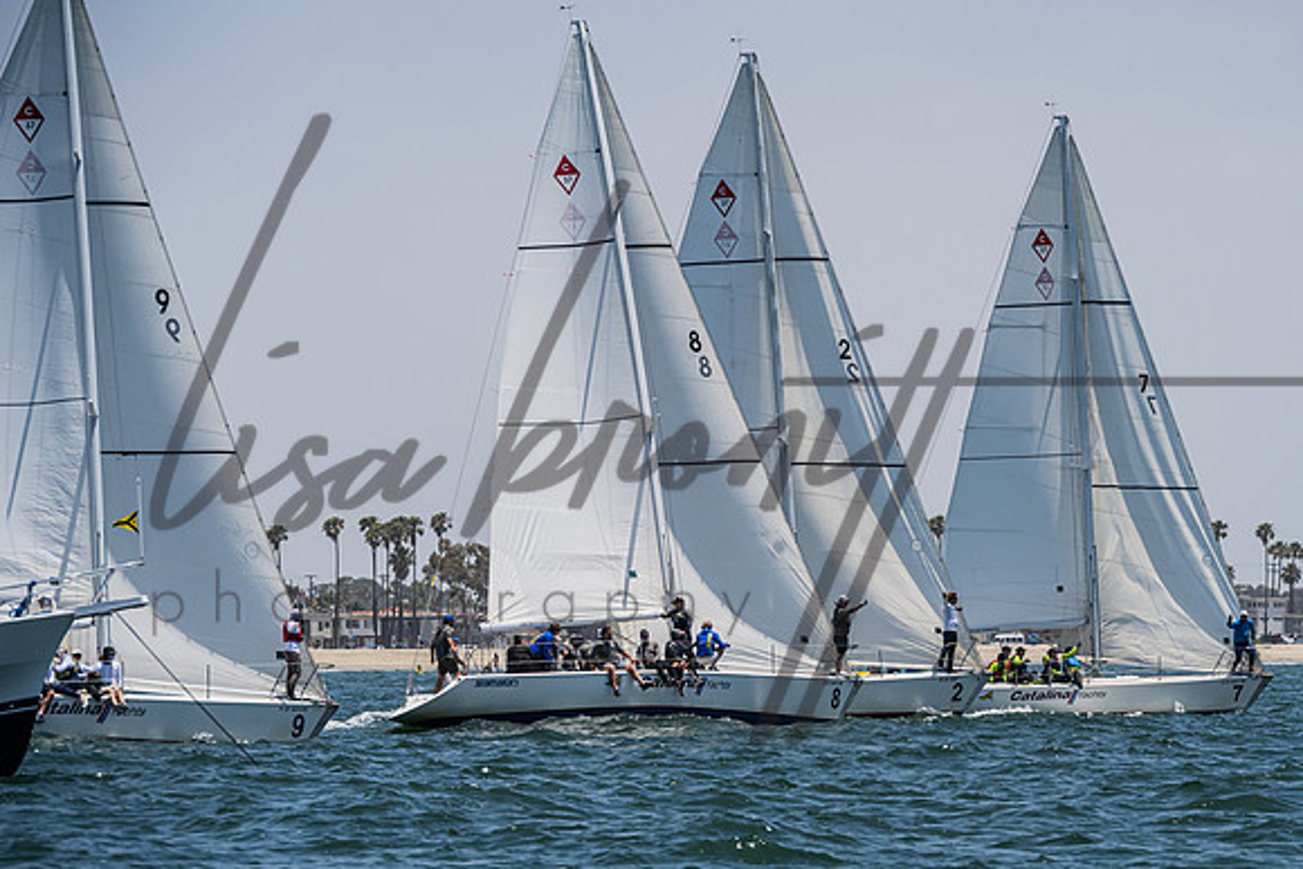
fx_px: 7949
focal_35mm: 220
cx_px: 789
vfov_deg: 6.3
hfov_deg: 9.4
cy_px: 452
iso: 400
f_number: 8
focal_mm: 180
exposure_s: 1/2000
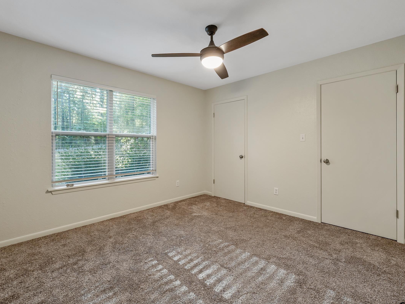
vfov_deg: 74.7
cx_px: 192
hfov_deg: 90.9
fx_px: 199
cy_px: 149
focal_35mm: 17
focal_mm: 15
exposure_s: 1/8
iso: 800
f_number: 8
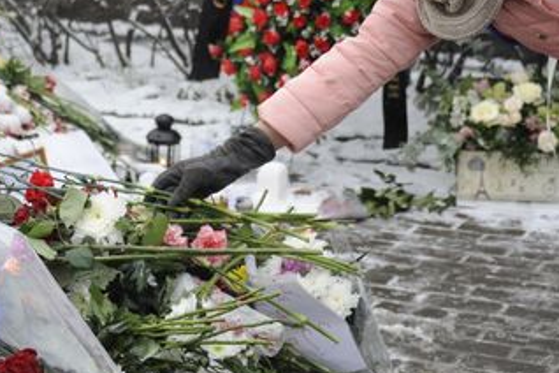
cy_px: -9
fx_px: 1879
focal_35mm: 121
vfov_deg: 11.2
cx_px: 171
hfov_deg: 16.9
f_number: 4.5
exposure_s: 1/200
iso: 640
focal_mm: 55
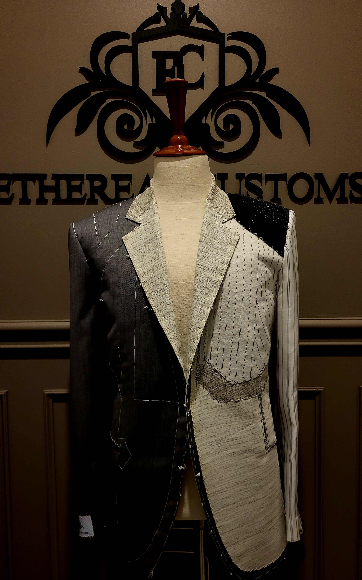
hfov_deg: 44.5
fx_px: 442
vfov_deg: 66.5
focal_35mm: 28
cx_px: 182
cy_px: 294
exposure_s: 1/40
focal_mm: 5.4
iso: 320
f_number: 1.8
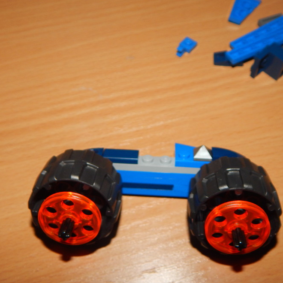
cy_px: 143
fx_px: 379
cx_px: 144
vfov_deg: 40.9
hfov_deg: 40.9
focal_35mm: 41
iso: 200
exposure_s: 1/30
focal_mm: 6.1
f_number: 6.7
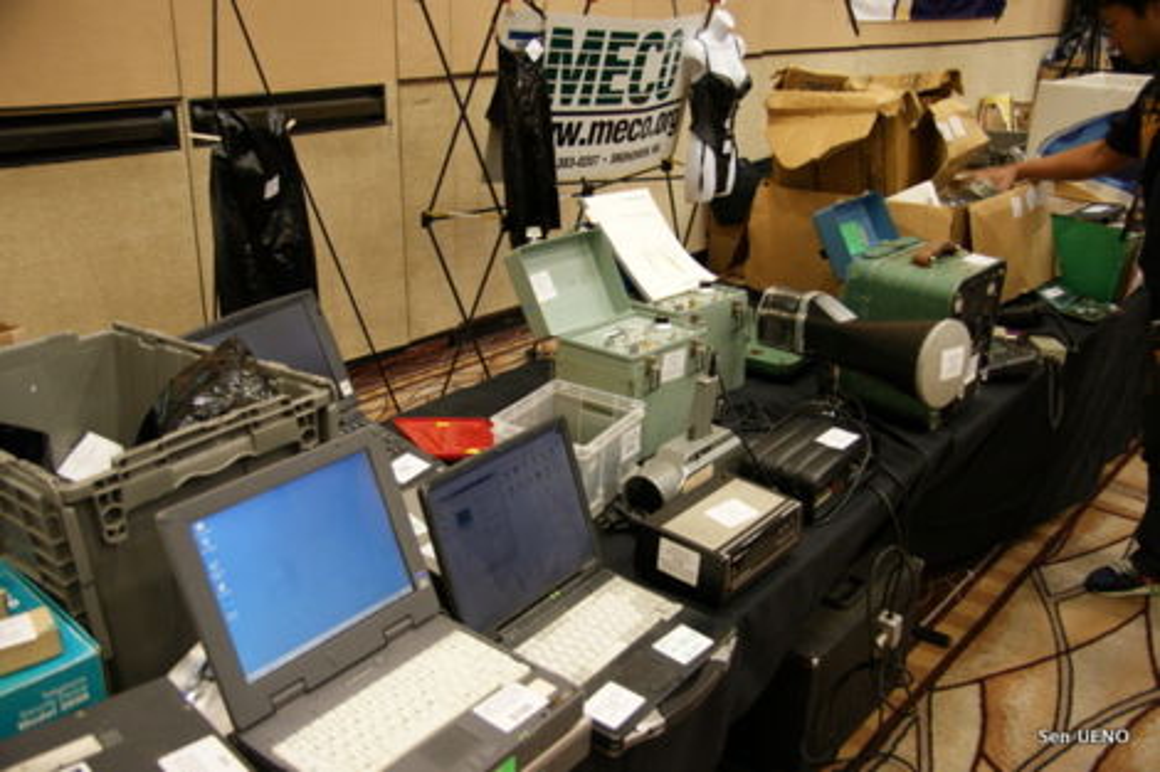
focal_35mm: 33
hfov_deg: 57.2
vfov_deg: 39.9
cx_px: 580
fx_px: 1063
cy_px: 386
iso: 400
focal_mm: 22
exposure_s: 1/13
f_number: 4
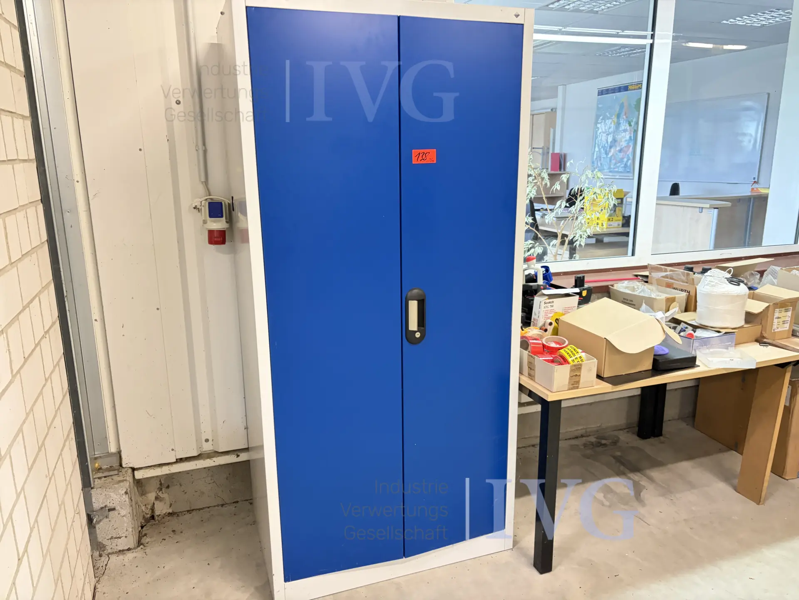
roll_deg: +1.4
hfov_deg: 67.3
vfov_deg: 53.1
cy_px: 300
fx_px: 600
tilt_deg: -12.9
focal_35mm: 26
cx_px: 400
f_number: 1.6
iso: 400
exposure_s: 1/50
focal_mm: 5.96
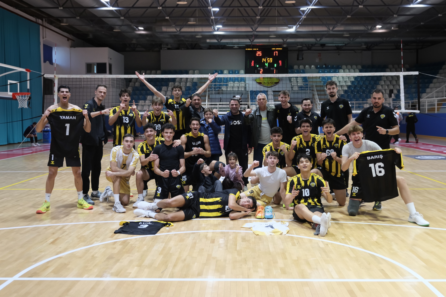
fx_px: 557
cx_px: 223
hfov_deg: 43.6
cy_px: 148
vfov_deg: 29.9
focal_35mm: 45
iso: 3200
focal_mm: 30.2
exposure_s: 1/500
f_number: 4.5
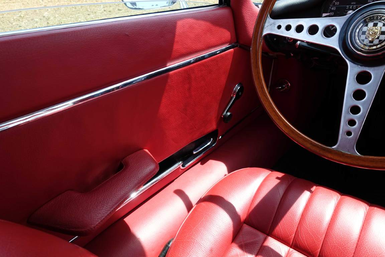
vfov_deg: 53.1
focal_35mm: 24
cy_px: 128
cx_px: 192
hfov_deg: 73.7
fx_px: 257
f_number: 4
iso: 125
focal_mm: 8.8
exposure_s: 1/200
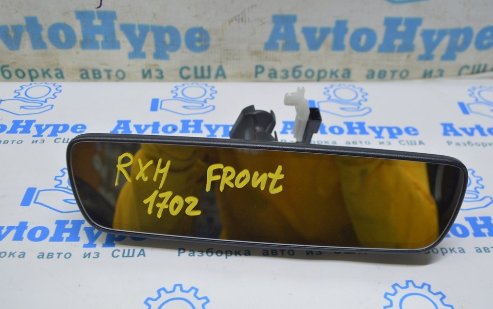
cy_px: 161
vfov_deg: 33.2
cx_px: 246
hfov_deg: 50.9
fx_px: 518
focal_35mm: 39
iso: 400
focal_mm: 25
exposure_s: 1/25
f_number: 5.6
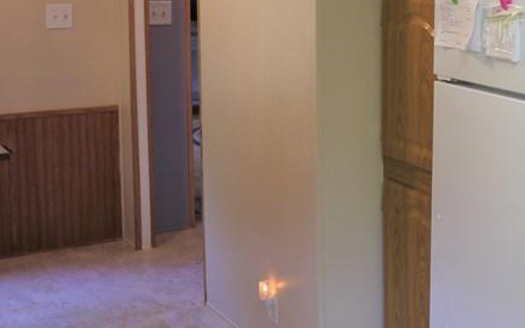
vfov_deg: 18.3
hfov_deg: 26.7
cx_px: 599
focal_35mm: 70
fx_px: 1001
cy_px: 41
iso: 250
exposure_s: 1/30
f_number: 2.5
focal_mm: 14
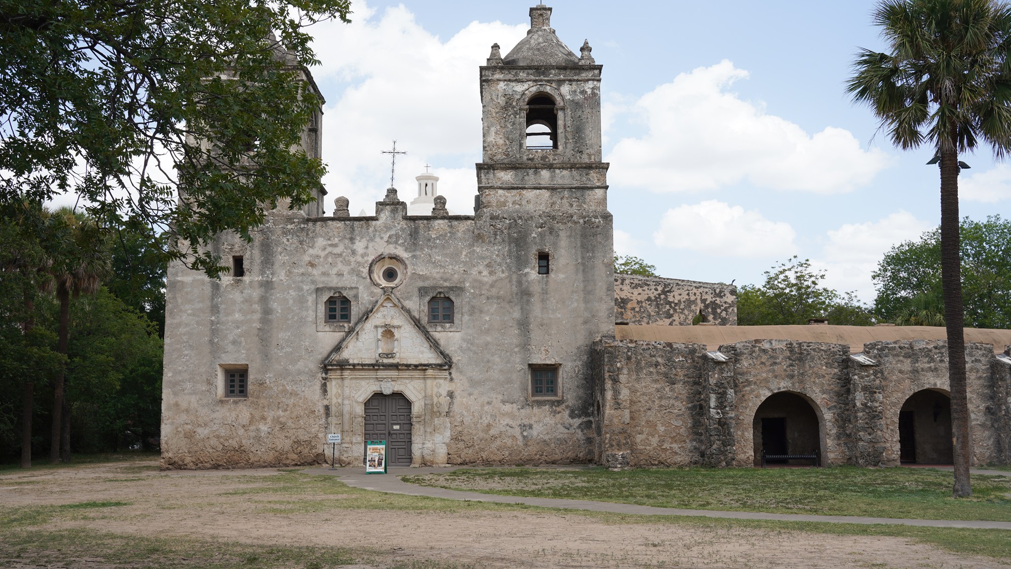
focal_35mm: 41
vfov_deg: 29.0
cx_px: 506
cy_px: 261
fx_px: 1099
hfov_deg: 49.4
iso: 100
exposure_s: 1/100
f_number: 11
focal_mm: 39
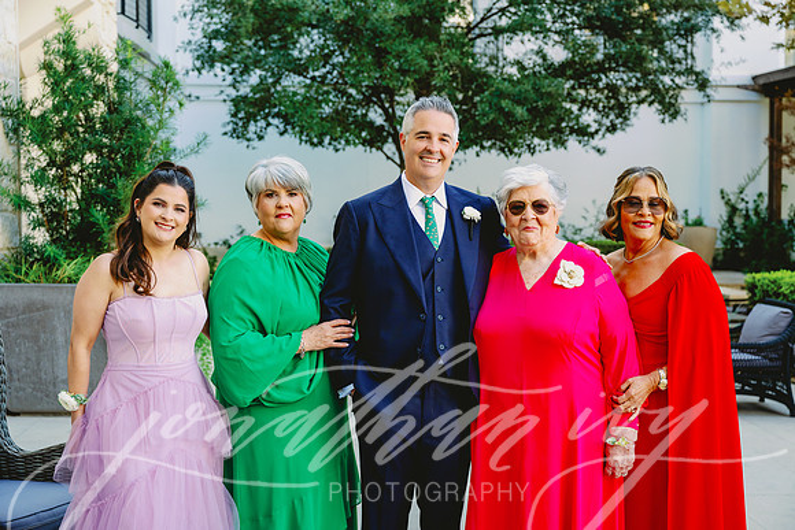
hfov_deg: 41.1
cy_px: 265
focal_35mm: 48
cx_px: 398
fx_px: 1060
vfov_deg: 28.1
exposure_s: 1/400
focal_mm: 48
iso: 500
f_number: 4
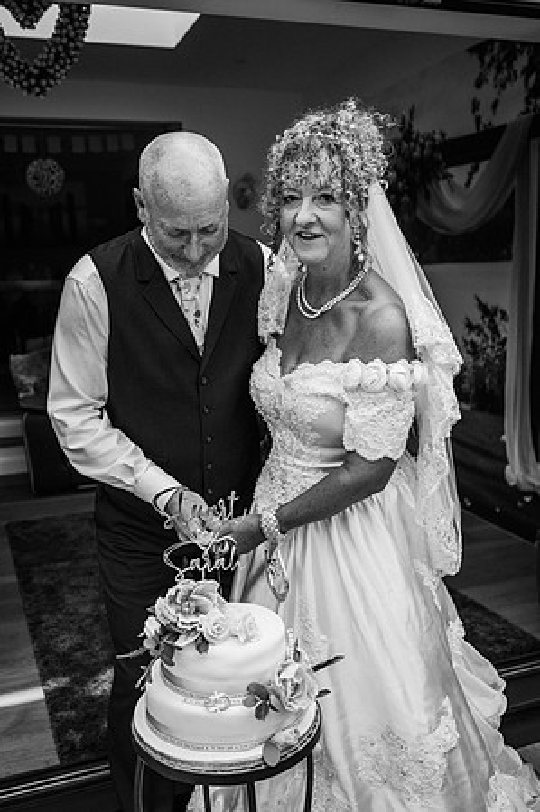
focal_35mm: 35
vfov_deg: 54.5
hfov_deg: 37.8
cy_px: 406
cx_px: 270
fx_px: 789
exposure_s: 1/1000
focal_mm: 35
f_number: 4
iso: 100
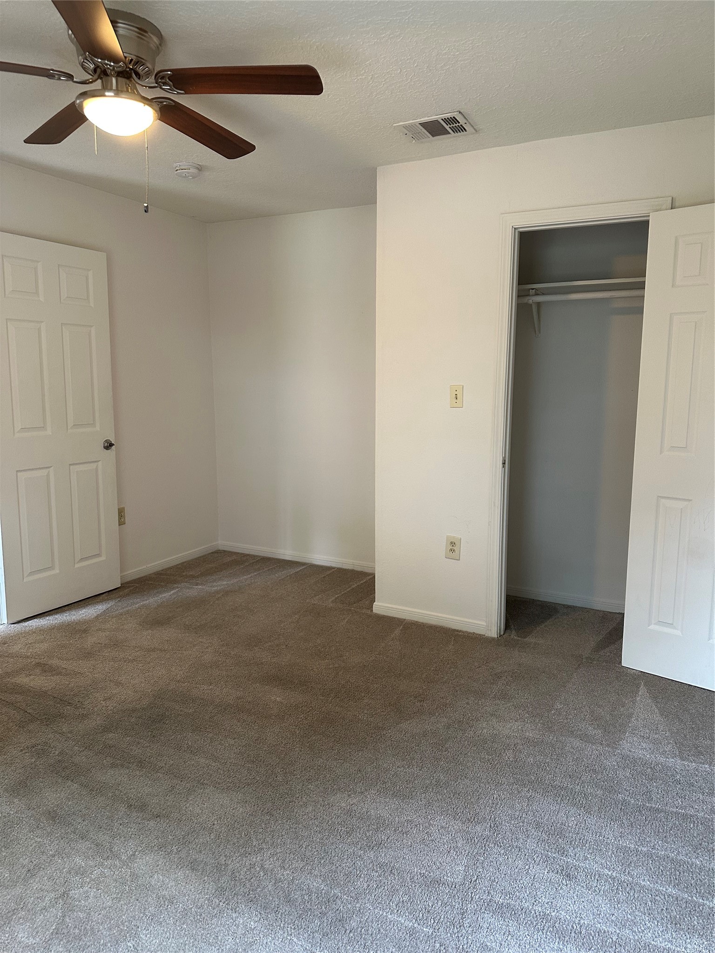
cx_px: 358
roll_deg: -0.9
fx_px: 661
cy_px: 476
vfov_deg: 71.6
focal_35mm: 24
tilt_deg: -8.4
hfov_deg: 56.8
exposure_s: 1/60
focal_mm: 6.86
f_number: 1.78
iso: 250
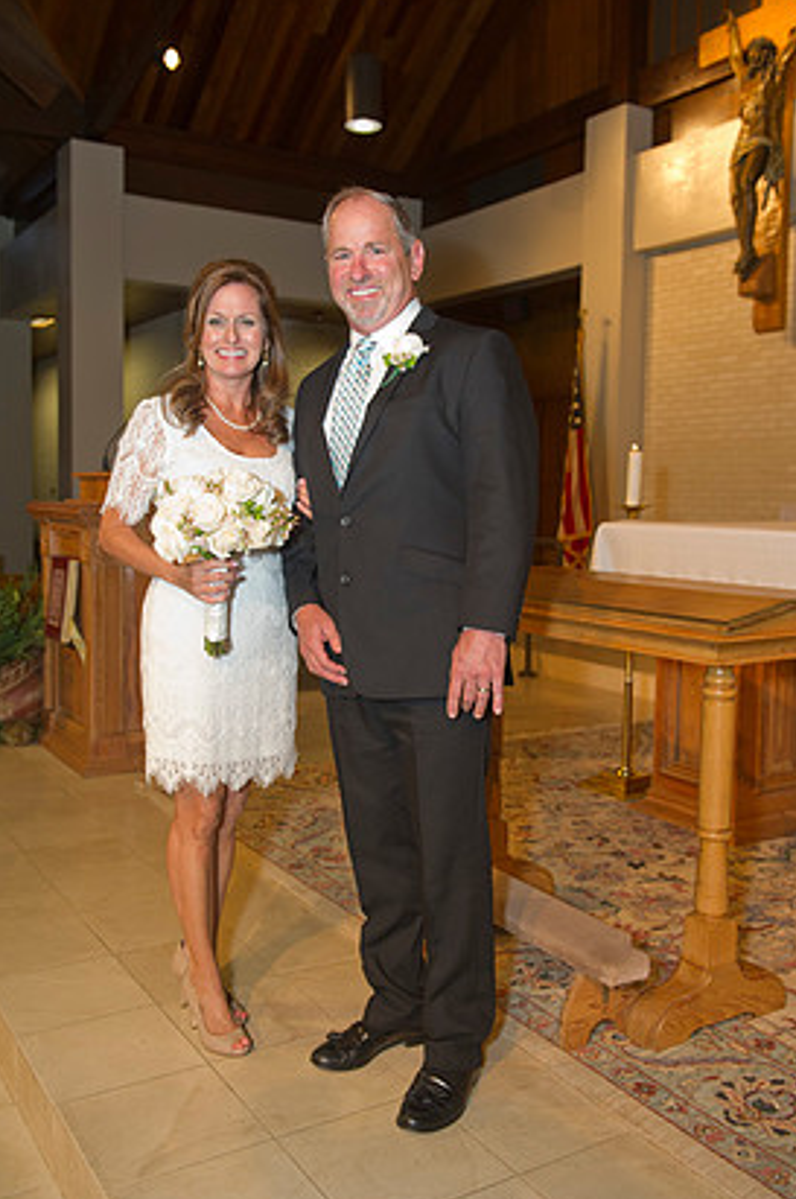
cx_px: 404
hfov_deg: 37.8
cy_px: 569
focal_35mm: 35
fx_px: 1164
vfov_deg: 54.5
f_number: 4
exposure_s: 1/125
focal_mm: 32
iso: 1250
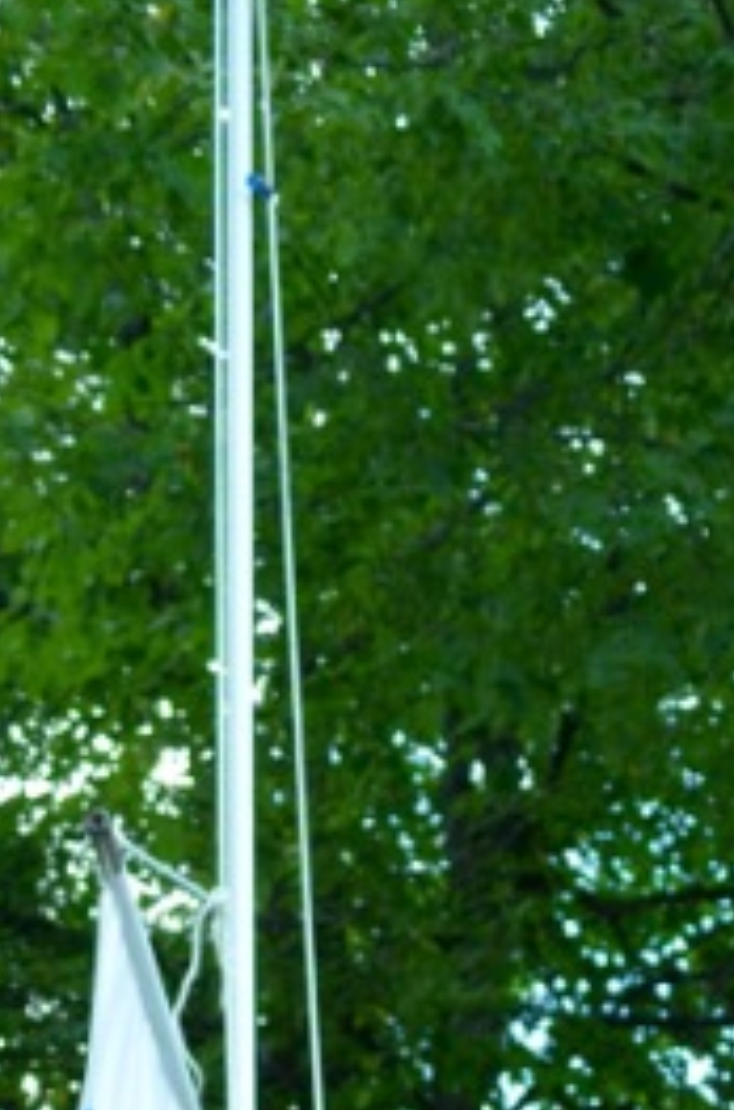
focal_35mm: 105
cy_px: 1836
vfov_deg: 16.9
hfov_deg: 12.6
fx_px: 3228
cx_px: 958
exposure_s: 1/60
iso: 100
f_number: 4
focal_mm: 18
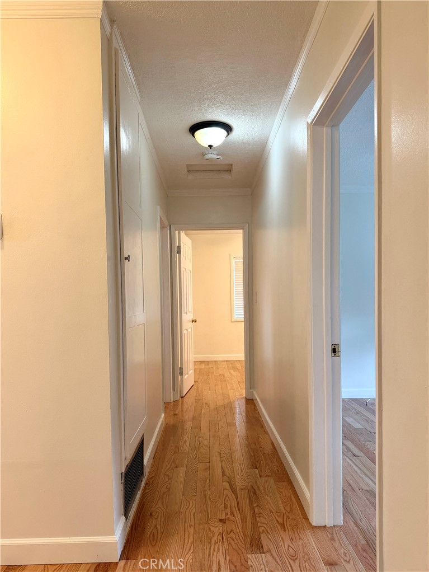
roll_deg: +0.8
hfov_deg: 56.8
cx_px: 214
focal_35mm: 24
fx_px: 396
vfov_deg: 71.6
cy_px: 286
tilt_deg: +1.7
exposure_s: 1/60
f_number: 1.78
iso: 125
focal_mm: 6.76
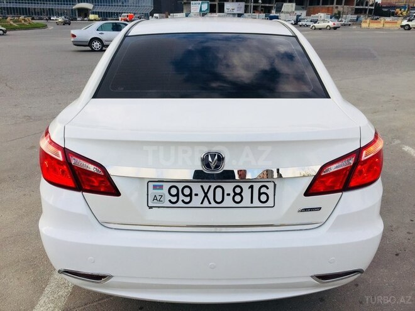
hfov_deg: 61.7
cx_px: 208
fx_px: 348
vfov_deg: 48.2
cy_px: 156
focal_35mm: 29
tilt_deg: -20.9
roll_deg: -2.5
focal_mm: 4.15
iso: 32
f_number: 2.2
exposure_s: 1/879
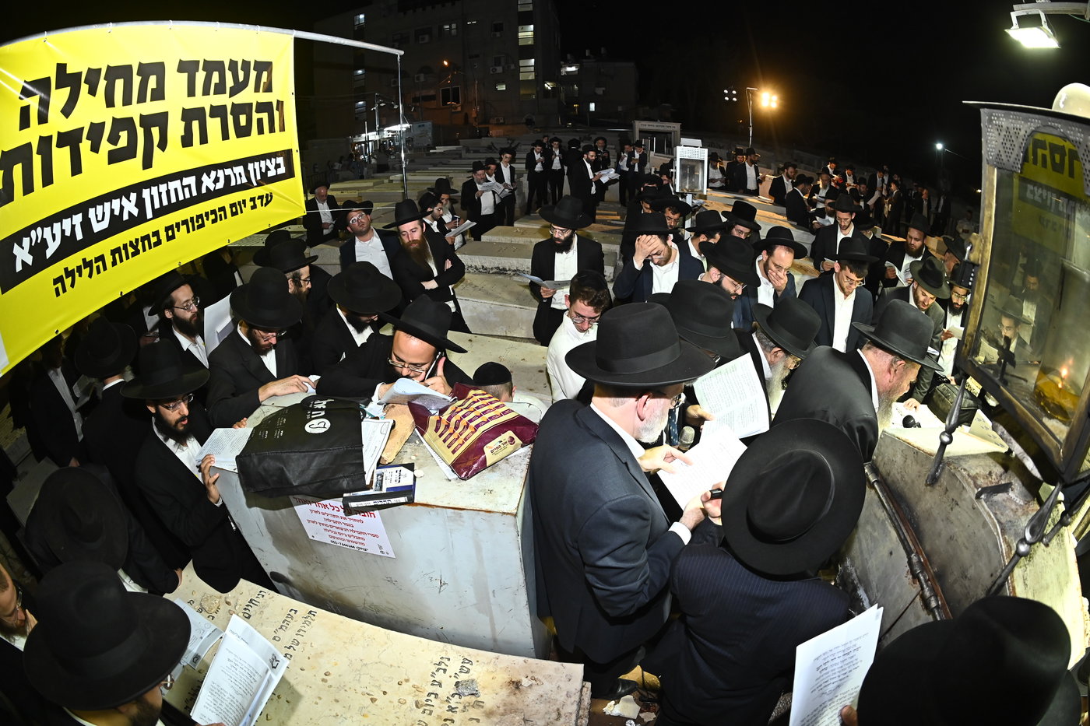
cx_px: 545
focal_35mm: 16
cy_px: 363
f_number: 5.6
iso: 2000
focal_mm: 16
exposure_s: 1/200
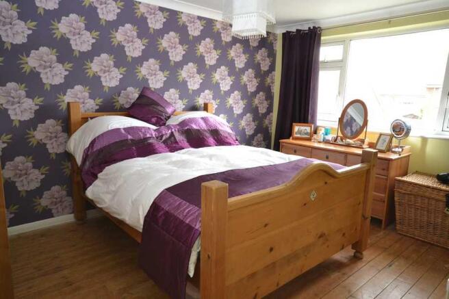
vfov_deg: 53.1
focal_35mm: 24
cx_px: 224
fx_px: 299
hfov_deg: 73.8
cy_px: 150
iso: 1250
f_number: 5
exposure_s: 1/60
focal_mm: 16
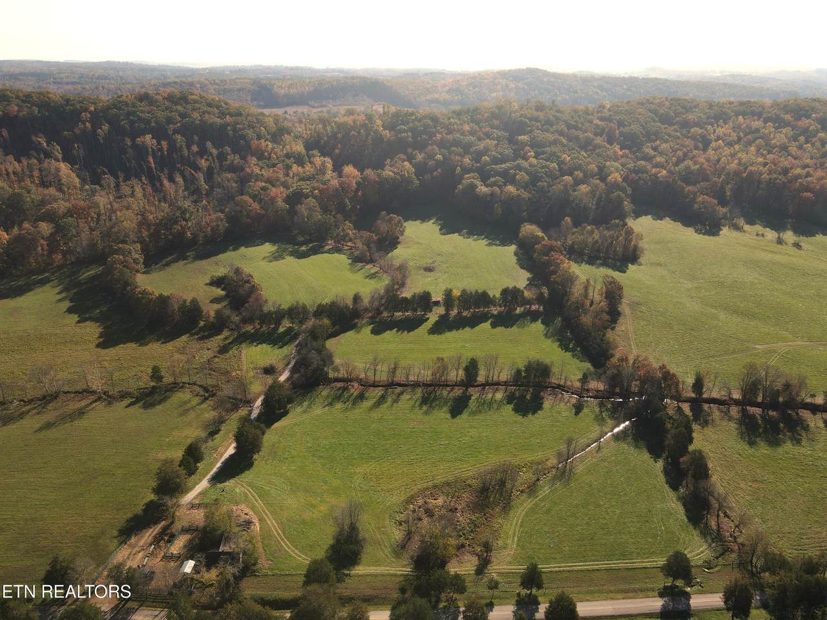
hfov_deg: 71.6
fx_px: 573
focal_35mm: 24
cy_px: 310
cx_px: 414
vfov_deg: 56.8
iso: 110
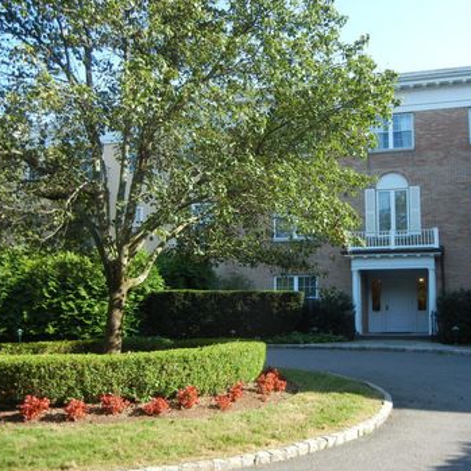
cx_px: 300
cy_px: 250
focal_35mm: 38
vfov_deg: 43.8
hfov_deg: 43.5
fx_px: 585
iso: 160
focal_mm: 5.4
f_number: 3.5
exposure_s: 1/316
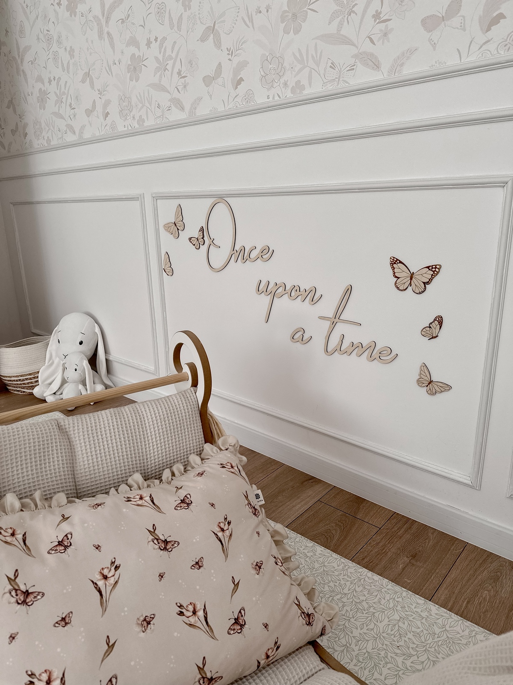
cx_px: 256
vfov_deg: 71.6
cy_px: 342
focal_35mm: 24
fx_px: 474
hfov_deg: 56.8
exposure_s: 1/290
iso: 80
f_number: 1.8
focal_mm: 6.86
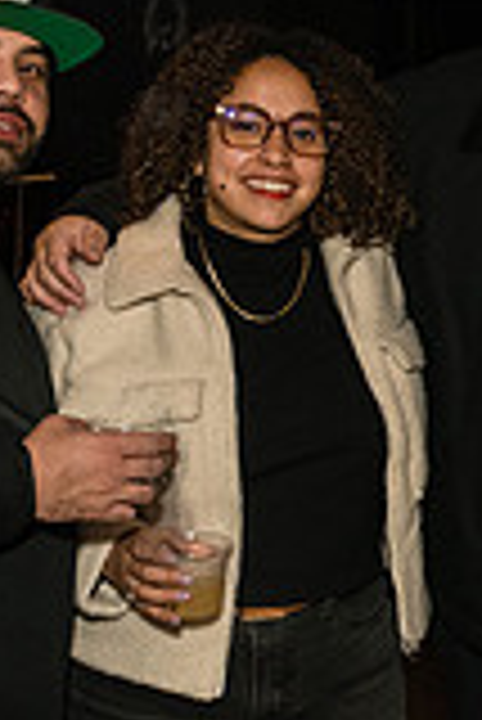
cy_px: 268
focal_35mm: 88
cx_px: 743
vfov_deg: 23.0
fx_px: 1763
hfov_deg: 14.4
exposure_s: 1/160
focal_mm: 24
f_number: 3.5
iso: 4000
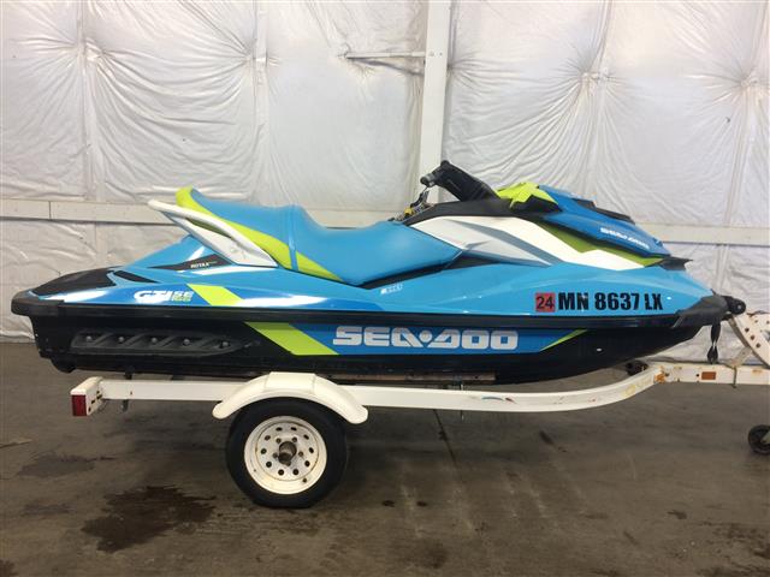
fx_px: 645
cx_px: 385
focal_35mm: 29
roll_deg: -2.4
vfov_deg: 48.2
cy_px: 288
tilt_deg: -9.7
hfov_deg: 61.7
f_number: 2.2
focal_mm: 4.15
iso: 50
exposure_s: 1/30
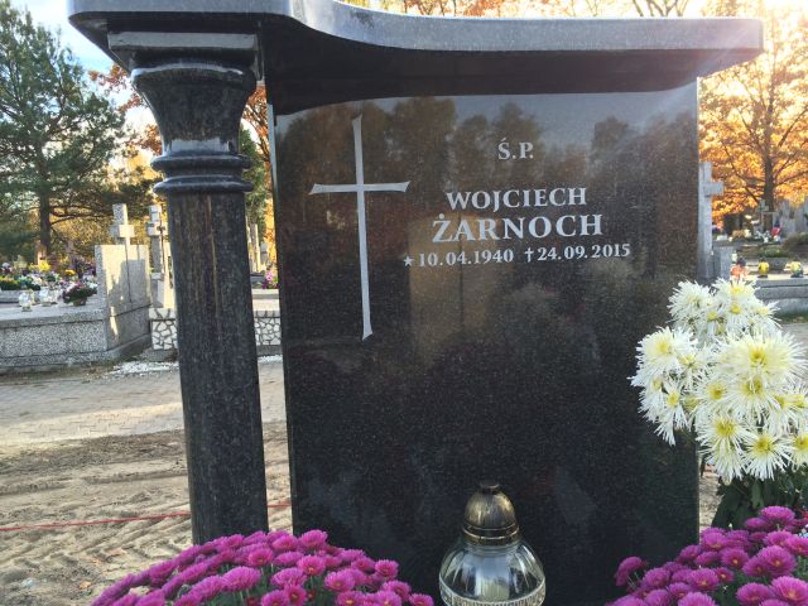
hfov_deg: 61.7
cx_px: 404
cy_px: 303
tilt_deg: -5.8
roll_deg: +2.1
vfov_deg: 48.2
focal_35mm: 29
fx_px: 677
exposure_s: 1/203
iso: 32
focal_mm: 4.15
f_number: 2.2
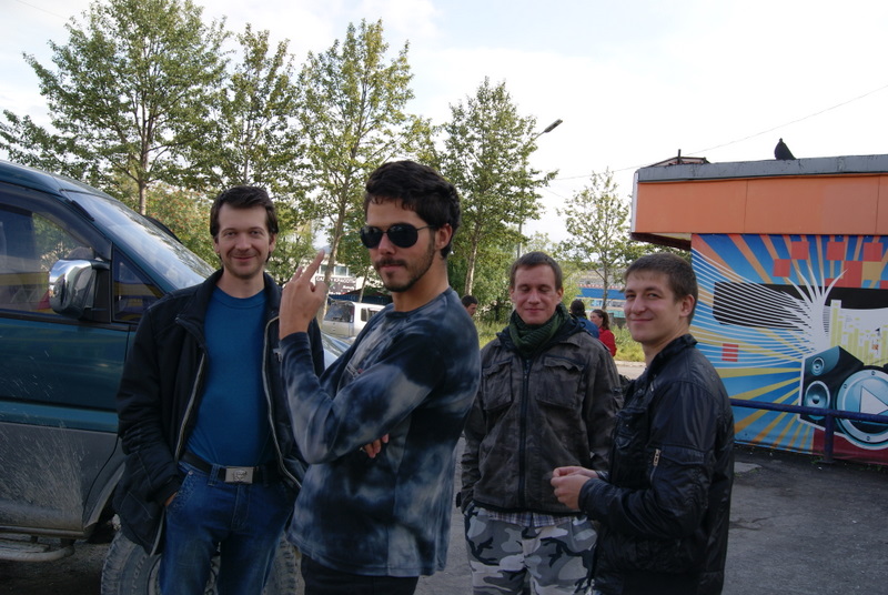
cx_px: 444
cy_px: 298
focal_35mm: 36
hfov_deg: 53.1
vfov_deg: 37.0
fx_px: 889
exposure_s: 1/80
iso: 100
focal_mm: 24
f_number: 9
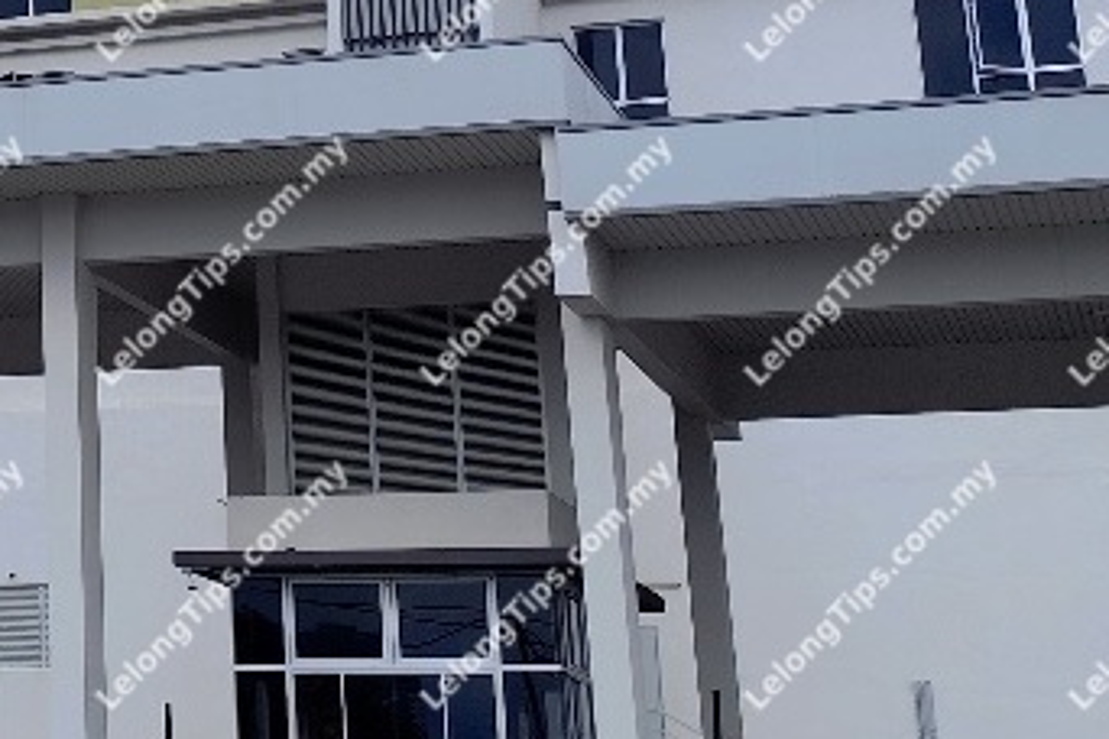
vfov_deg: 14.6
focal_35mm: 88
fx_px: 2711
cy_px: -318
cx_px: -172
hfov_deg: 21.7
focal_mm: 6.14
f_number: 1.65
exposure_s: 1/1027
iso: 50
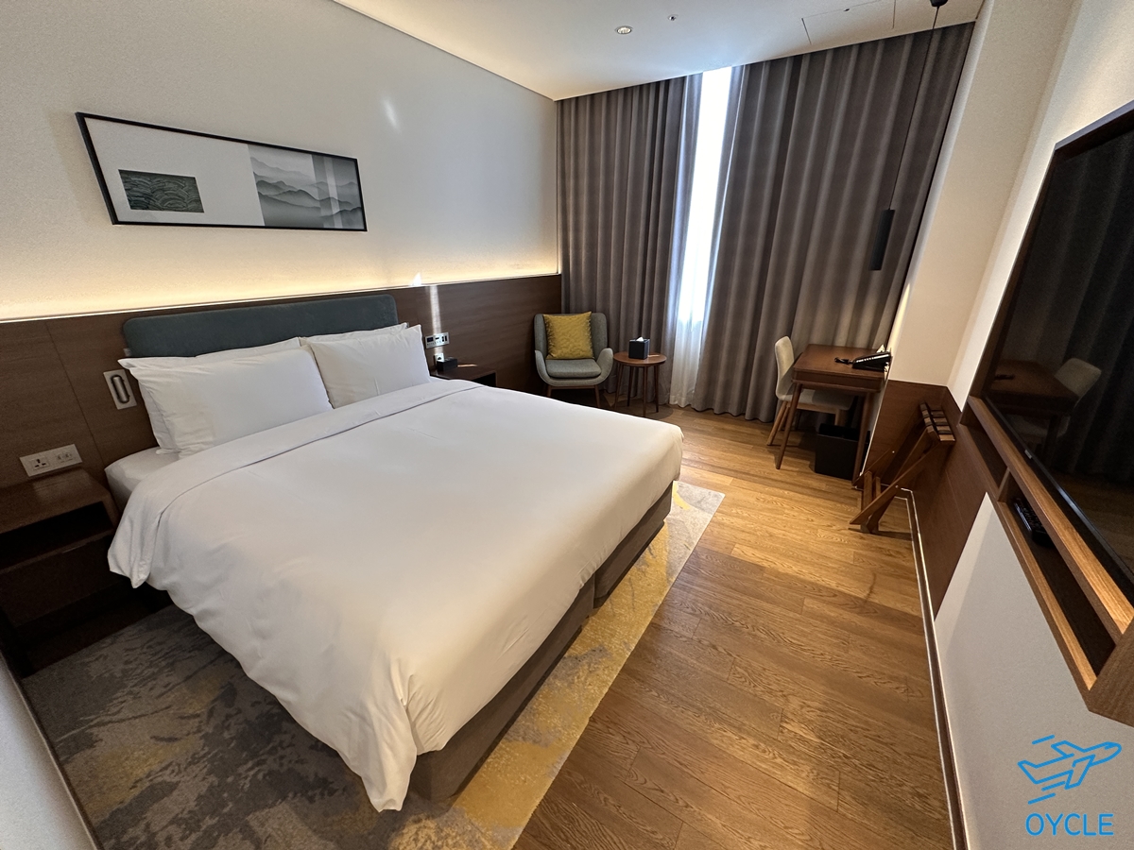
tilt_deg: -22.0
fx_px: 459
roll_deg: -0.4
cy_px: 425
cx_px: 567
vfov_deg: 85.7
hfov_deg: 102.1
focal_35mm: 14
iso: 200
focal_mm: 2.22
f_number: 2.2
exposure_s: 1/60
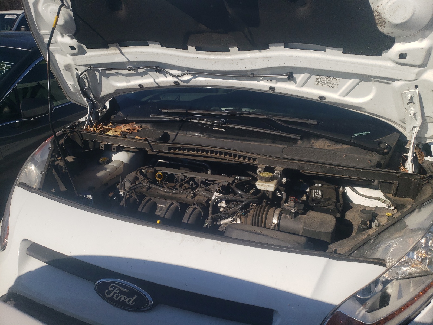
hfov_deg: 67.3
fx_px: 325
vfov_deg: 53.1
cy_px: 162
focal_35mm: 26
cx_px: 216
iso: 50
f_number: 1.5
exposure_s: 1/5000
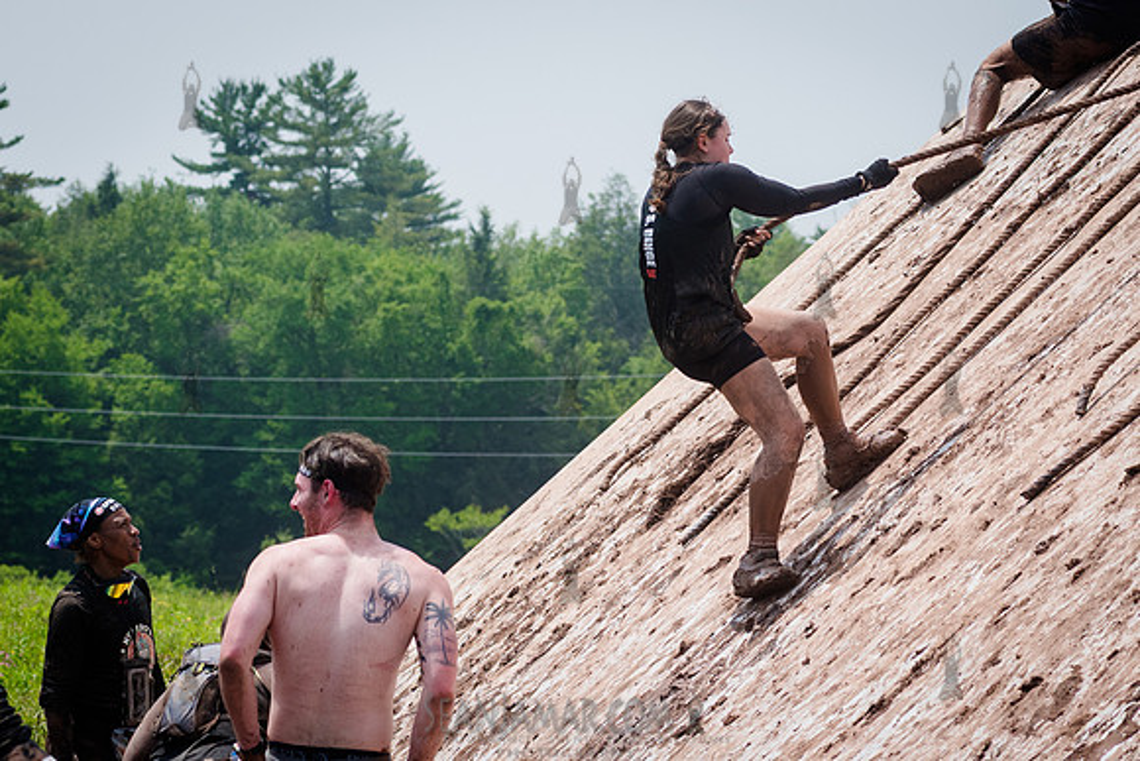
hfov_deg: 15.9
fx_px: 4080
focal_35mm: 129
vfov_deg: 10.6
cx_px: 670
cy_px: 302
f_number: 5
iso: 400
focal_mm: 80
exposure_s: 1/2500
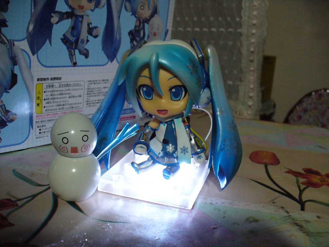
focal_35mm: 37
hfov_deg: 50.1
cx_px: 164
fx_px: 352
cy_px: 124
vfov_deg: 38.7
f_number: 2.8
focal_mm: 6.1
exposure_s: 1/15
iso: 200
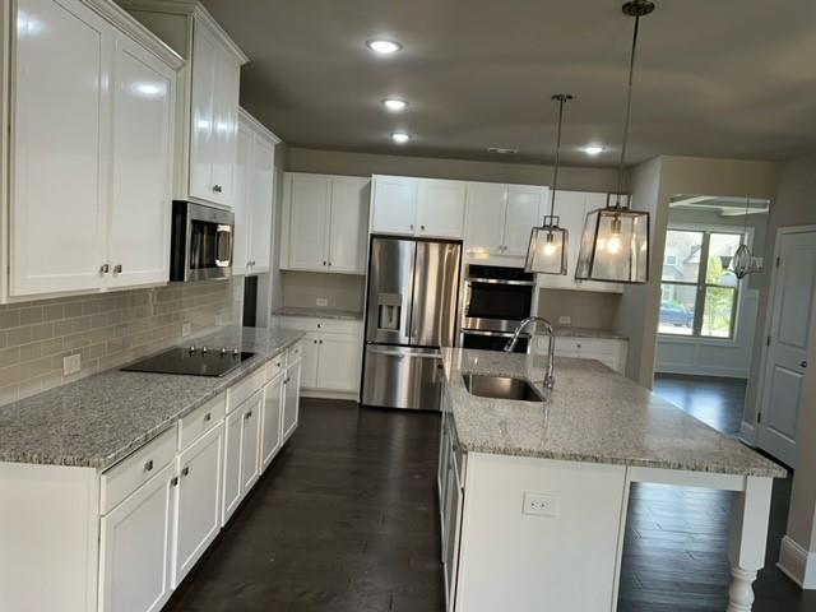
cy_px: 306
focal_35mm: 26
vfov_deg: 53.1
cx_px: 408
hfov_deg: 67.3
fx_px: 613
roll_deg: -4.0
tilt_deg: -4.4
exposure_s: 1/120
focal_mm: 5.7
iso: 64
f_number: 1.5
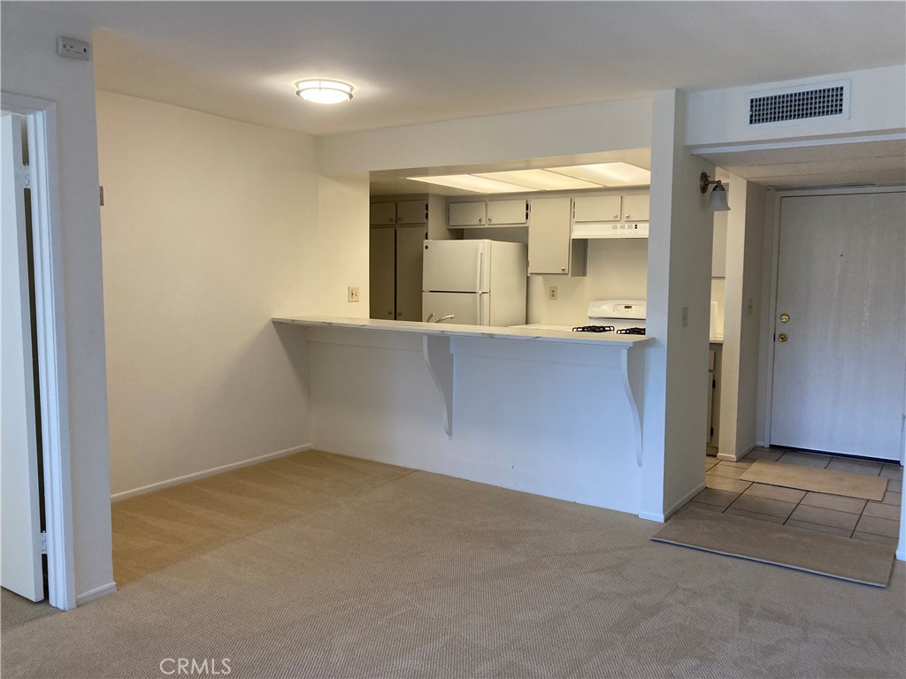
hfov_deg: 63.4
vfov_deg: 49.7
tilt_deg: -4.9
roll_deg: -0.3
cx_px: 453
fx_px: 733
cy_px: 340
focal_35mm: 28
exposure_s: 1/60
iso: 64
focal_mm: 3.99
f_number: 1.8
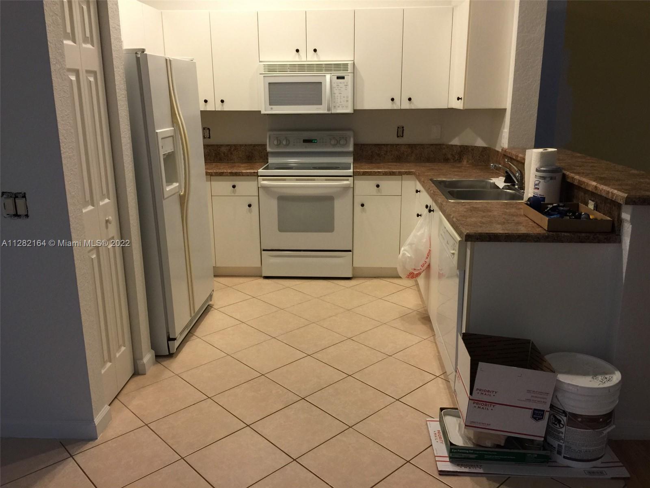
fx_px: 545
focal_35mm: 29
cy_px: 244
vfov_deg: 48.2
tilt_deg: -16.2
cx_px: 325
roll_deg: +0.6
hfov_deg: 61.7
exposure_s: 1/15
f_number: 2.2
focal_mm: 4.15
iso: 80
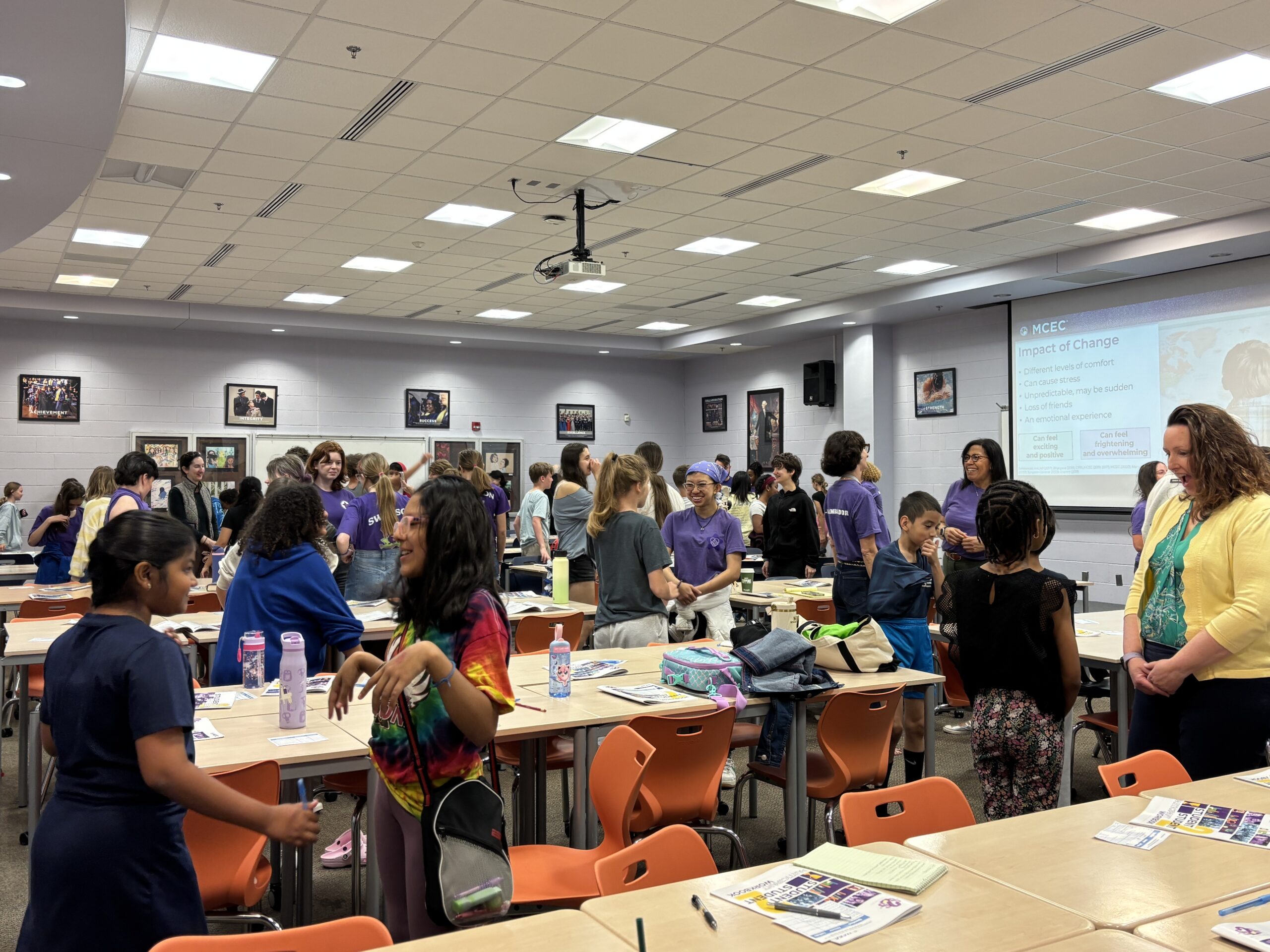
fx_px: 954
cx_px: 635
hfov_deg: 67.3
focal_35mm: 26
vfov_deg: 53.1
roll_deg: -0.4
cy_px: 476
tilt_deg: +2.7
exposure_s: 1/60
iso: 100
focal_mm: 5.96
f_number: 1.6
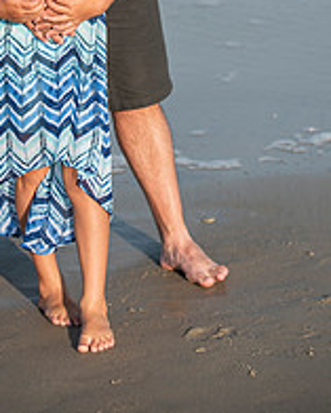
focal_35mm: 185
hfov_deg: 8.4
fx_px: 2264
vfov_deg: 10.3
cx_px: 91
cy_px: -42
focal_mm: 86
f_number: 3.5
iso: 250
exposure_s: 1/4000
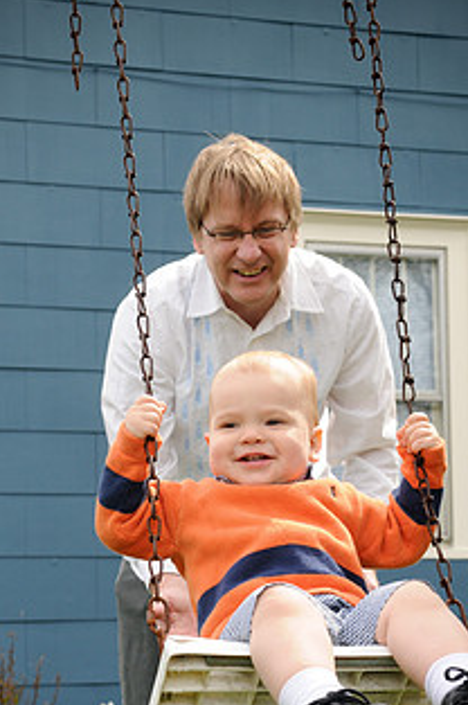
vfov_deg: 24.7
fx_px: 1602
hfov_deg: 16.6
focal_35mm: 82
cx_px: 192
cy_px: 475
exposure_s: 1/250
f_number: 6.3
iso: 200
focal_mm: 38
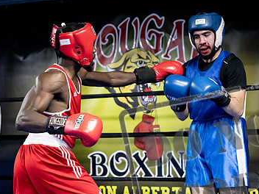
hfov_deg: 17.7
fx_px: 831
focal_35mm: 111
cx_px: 121
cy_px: 122
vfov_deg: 13.3
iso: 10000
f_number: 2.8
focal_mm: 70
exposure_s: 1/1000
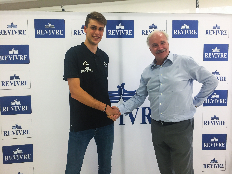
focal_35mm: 29
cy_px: 87
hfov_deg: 61.7
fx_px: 194
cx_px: 116
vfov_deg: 48.2
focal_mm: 4.15
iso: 40
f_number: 2.2
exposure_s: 1/33
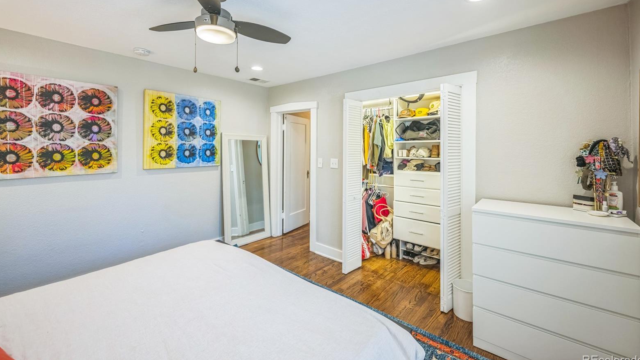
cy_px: 151
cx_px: 321
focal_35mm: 15
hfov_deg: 103.0
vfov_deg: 70.1
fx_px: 255
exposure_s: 1/15
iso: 400
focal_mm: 14
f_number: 7.1
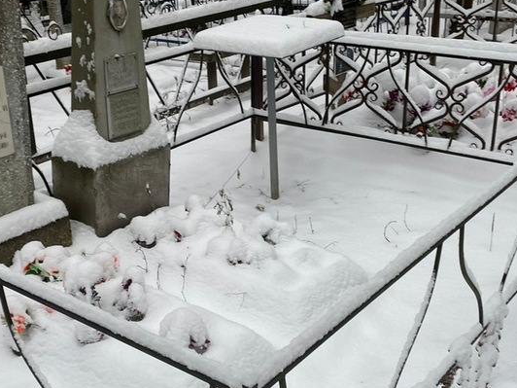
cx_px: 243
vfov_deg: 29.1
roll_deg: +4.1
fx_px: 747
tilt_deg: -21.0
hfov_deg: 38.2
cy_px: 220
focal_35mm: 50
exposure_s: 1/121
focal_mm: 4.2
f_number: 1.6
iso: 40
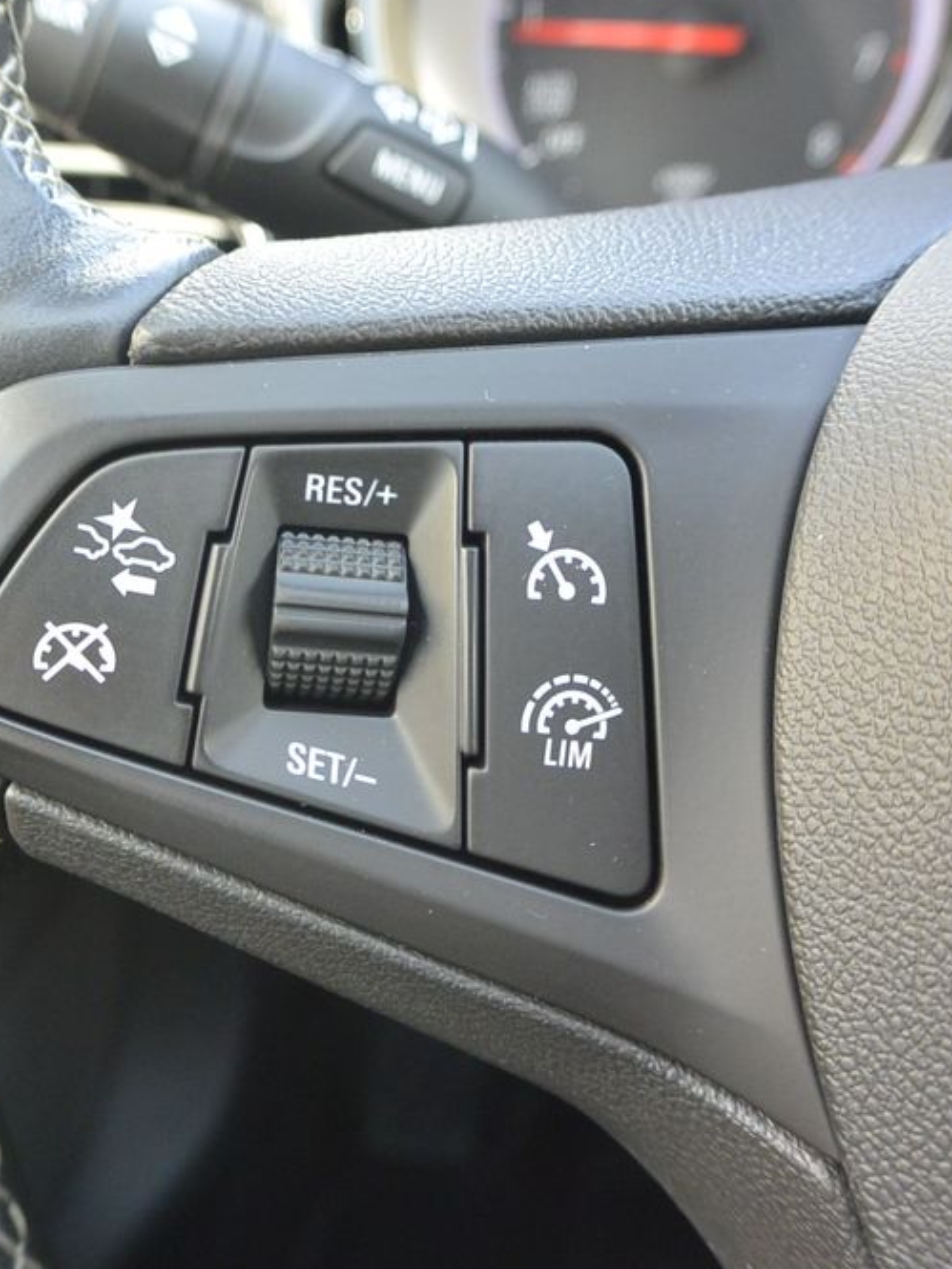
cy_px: 623
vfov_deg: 46.8
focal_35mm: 40
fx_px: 1466
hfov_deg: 35.8
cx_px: 368
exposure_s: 1/125
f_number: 3.5
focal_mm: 10
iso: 560
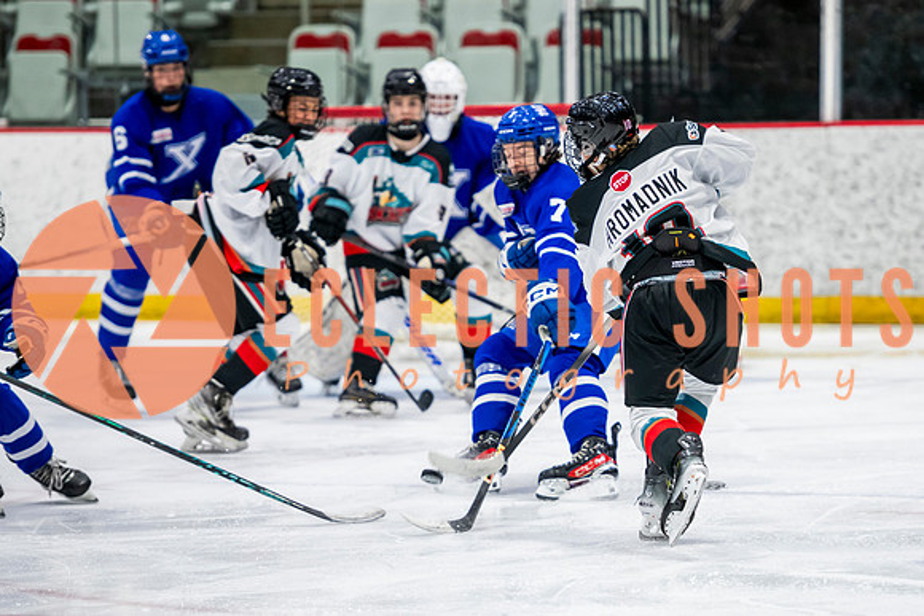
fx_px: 6571
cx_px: 597
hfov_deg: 8.0
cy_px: 380
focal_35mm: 256
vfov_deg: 5.4
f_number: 3.2
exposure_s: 1/800
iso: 1600
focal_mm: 180
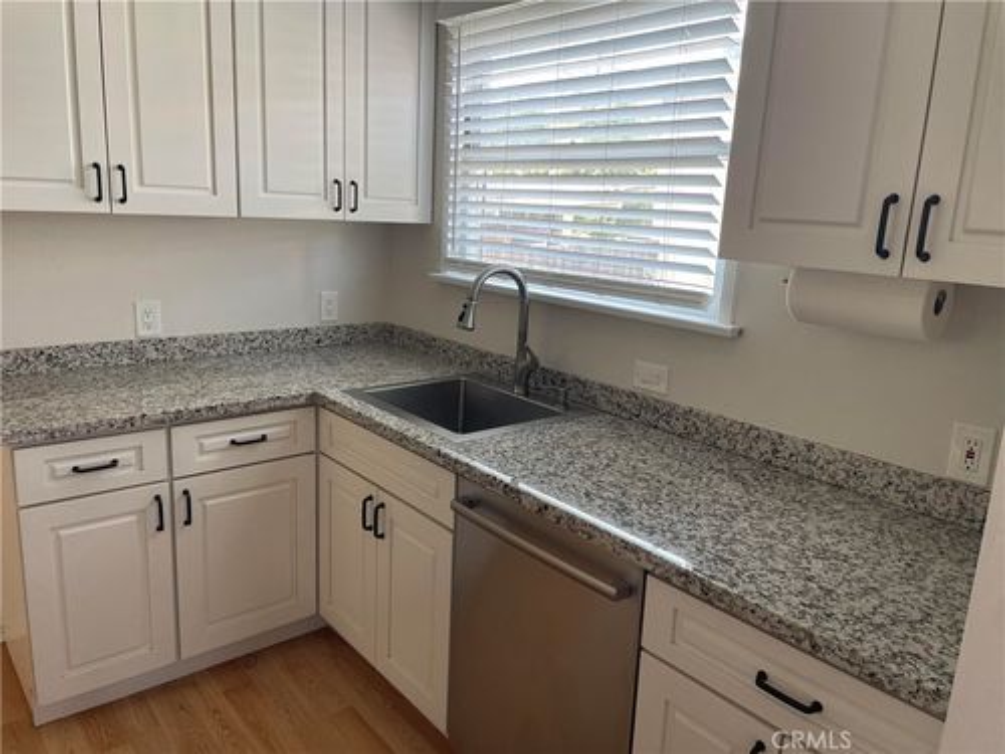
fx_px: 755
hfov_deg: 67.3
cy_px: 377
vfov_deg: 53.1
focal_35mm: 26
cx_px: 502
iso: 80
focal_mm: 4.2
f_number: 1.6
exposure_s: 1/121
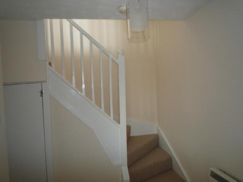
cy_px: 91
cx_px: 122
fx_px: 175
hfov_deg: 69.4
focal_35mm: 25
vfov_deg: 54.9
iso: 100
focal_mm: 4.4
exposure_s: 1/30
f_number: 2.8
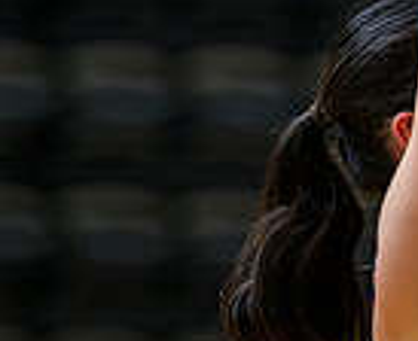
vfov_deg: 1.7
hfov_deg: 2.1
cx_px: 619
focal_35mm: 917
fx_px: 11442
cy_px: 43
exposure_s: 1/1250
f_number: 3.2
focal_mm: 200
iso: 3200
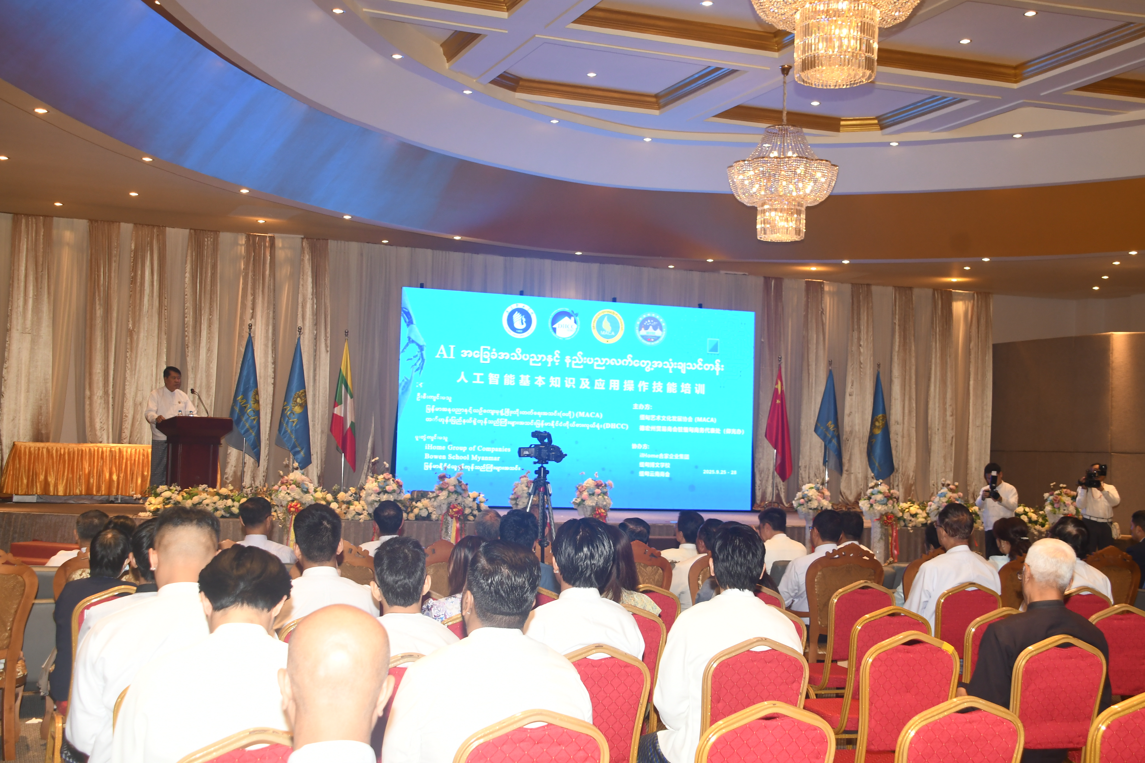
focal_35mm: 48
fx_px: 1527
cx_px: 572
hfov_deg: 41.1
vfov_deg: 28.1
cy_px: 382
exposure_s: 1/60
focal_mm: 32
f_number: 5.6
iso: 640
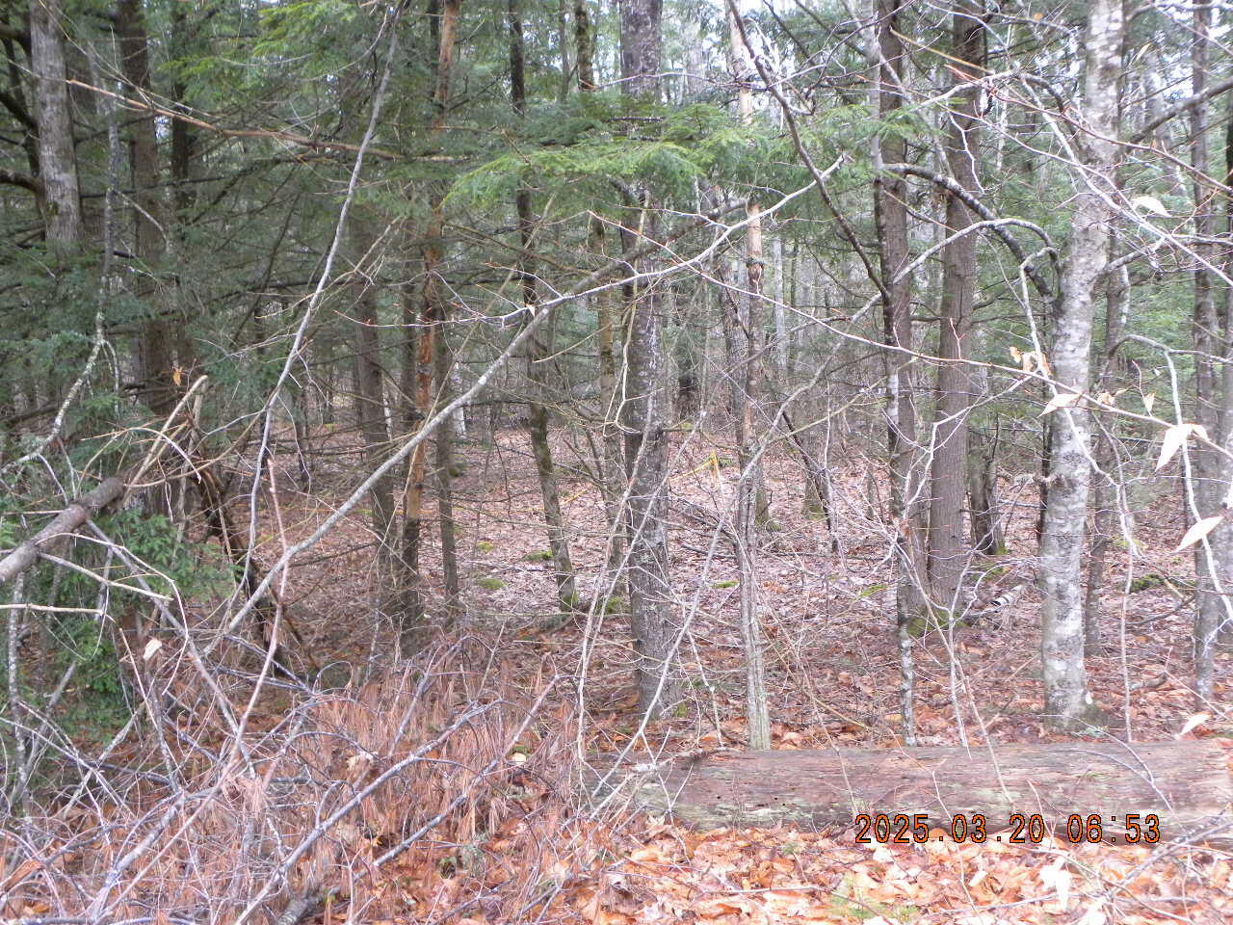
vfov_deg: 38.7
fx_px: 1318
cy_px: 462
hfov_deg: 50.1
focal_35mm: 37
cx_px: 616
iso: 240
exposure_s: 1/78
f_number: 3.2
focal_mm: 6.6
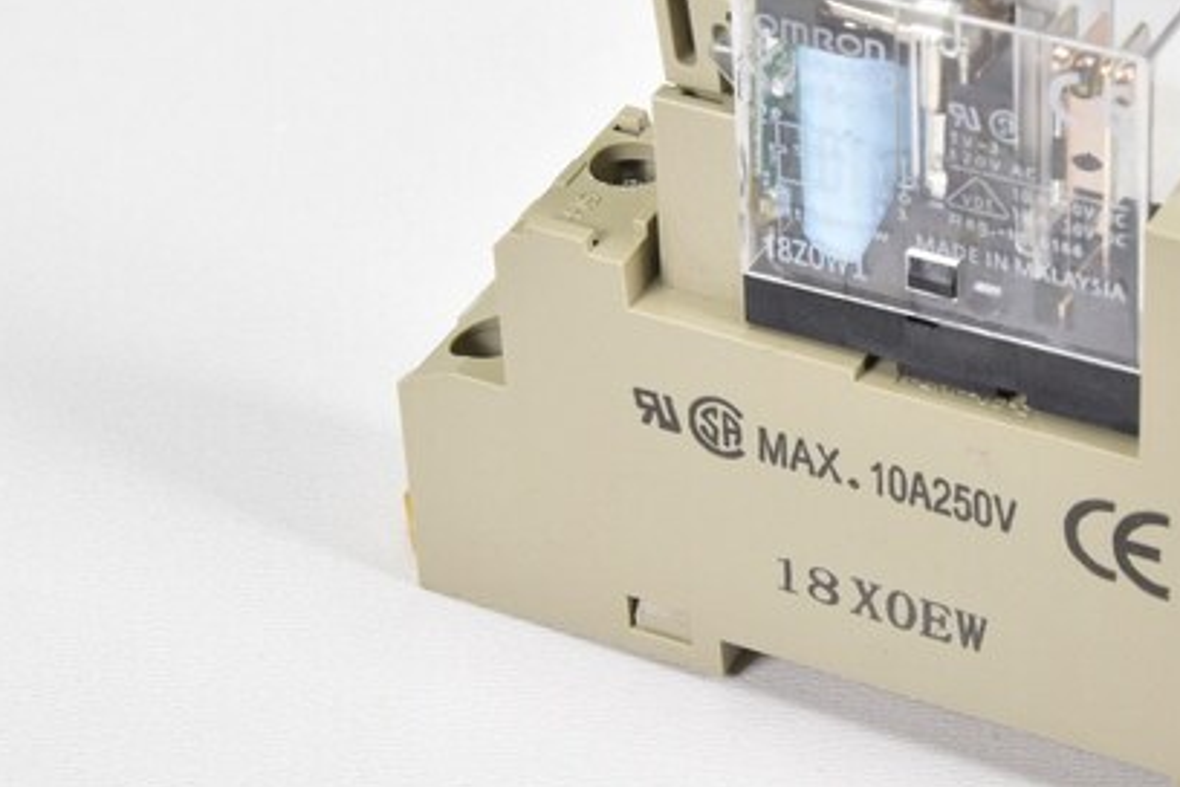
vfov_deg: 9.0
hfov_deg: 13.4
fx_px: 5015
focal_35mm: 153
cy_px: 344
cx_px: 934
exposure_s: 1/25
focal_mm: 52
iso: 250
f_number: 14
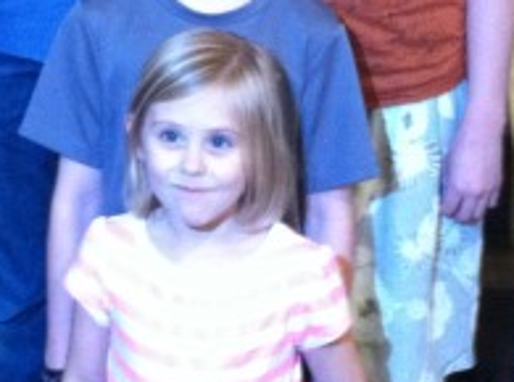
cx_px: 69
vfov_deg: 12.4
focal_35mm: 115
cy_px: -134
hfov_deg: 17.0
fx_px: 1702
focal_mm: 3.85
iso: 640
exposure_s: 1/15
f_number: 2.8
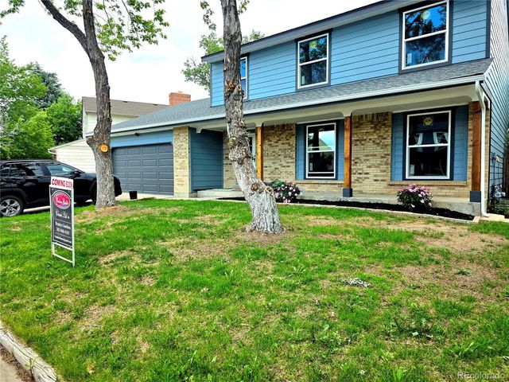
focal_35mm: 23
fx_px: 338
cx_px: 254
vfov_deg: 58.9
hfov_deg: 73.9
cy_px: 191
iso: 80
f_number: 1.7
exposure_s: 1/3333
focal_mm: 6.3
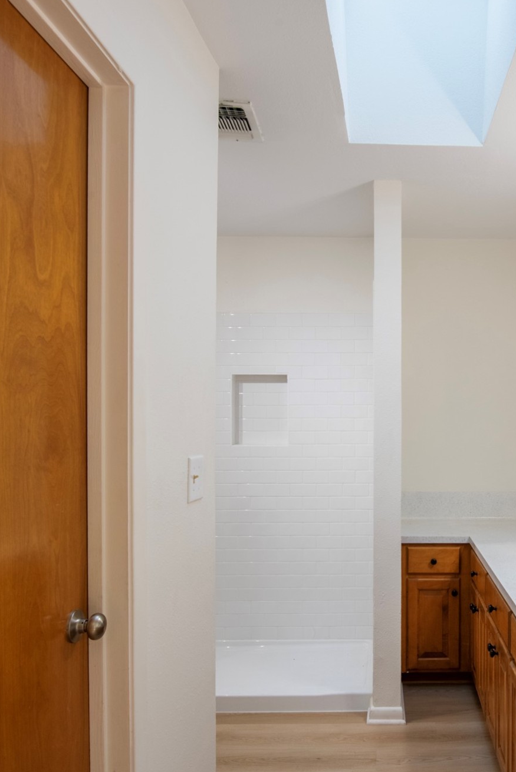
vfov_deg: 65.4
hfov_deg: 44.3
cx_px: 410
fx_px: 601
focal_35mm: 28
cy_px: 412
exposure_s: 1/40
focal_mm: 17
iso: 800
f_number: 11
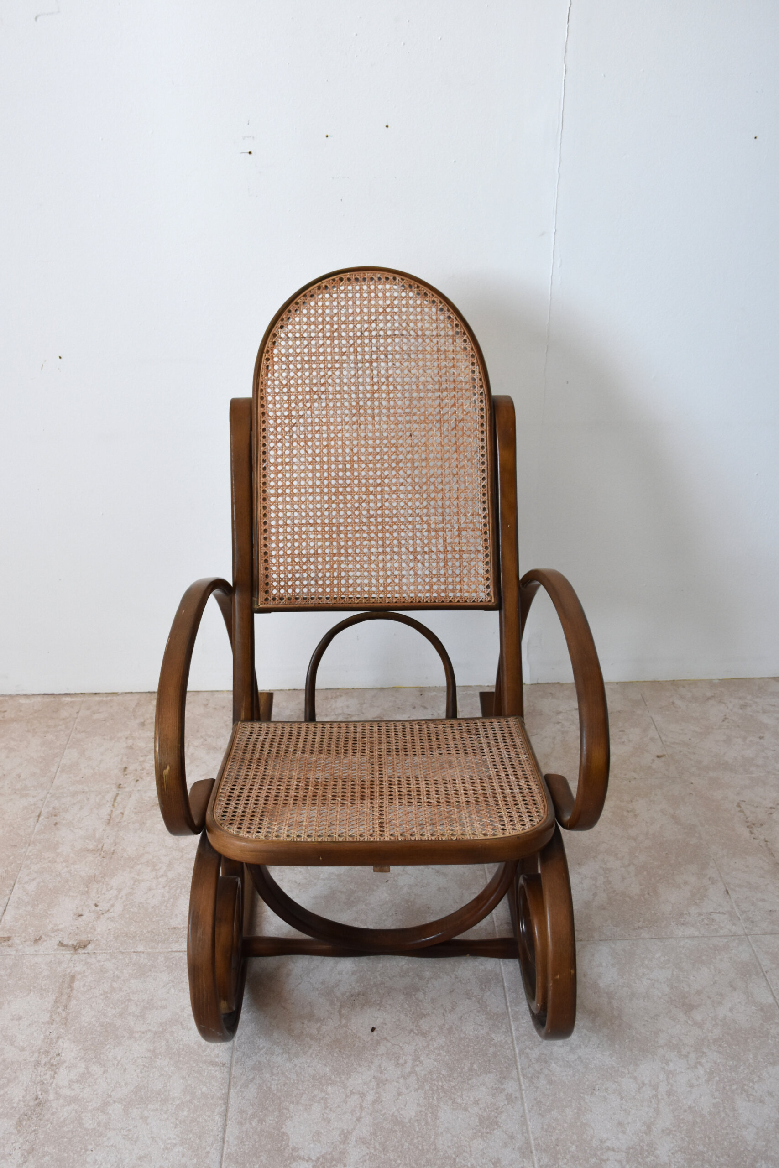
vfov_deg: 57.2
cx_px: 390
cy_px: 584
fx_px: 1071
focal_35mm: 33
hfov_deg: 40.0
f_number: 4.5
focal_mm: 22
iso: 800
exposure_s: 1/100
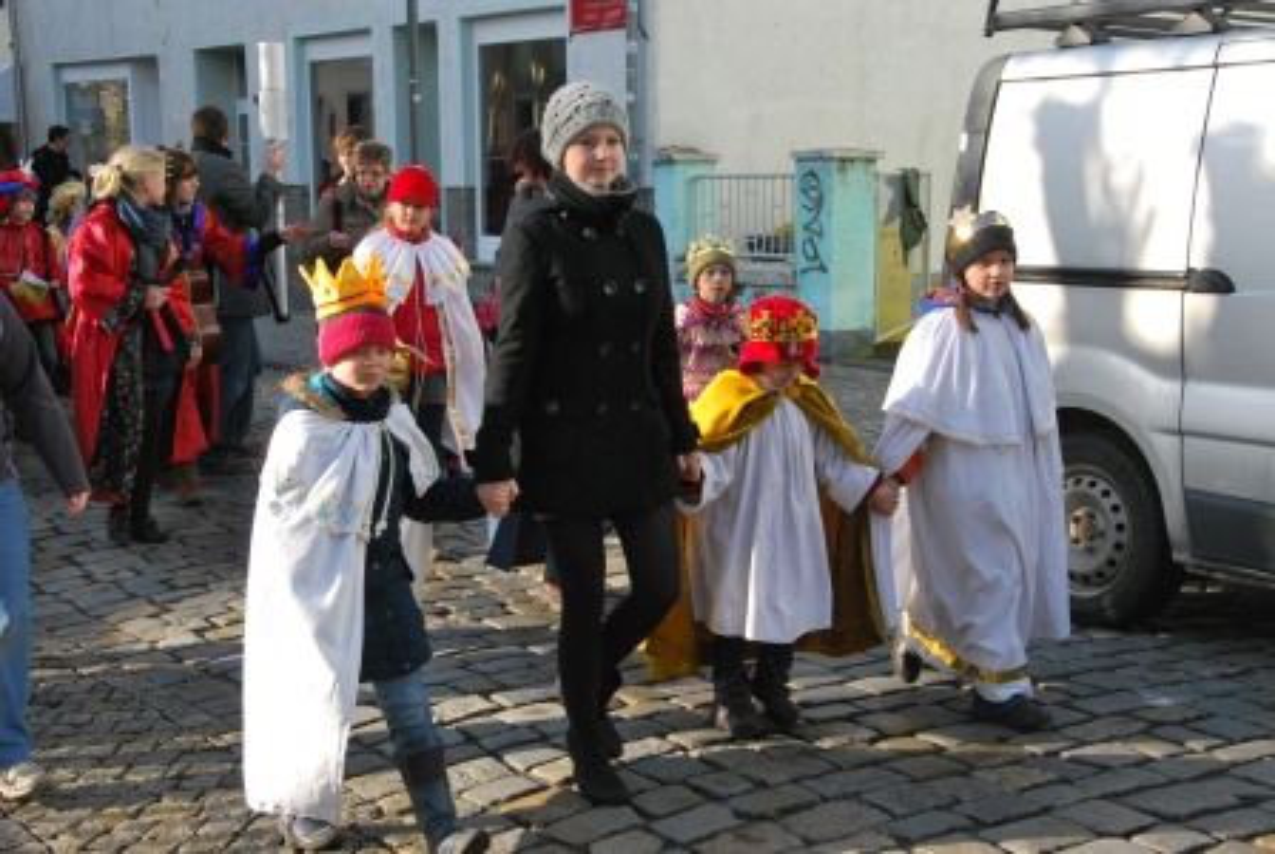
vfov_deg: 23.9
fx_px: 2021
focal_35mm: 57
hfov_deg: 35.0
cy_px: 427
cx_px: 638
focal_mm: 38
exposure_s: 1/400
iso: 800
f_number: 10
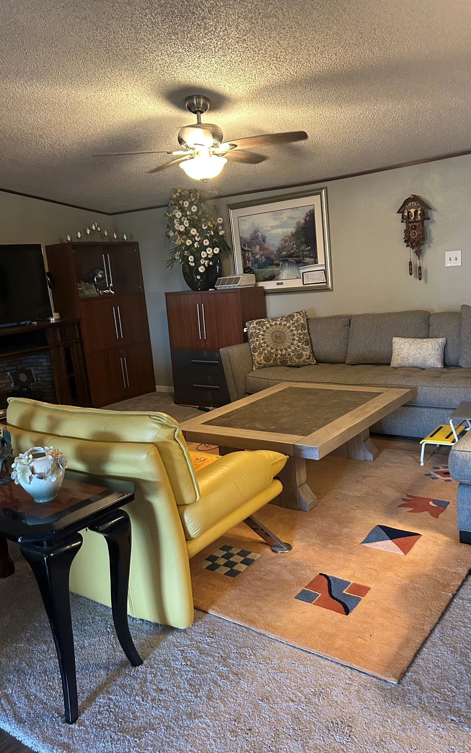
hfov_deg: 44.5
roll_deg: +4.7
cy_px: 377
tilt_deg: -11.4
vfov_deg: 66.5
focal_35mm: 28
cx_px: 243
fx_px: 575
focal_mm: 5.7
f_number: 1.5
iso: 500
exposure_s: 1/60
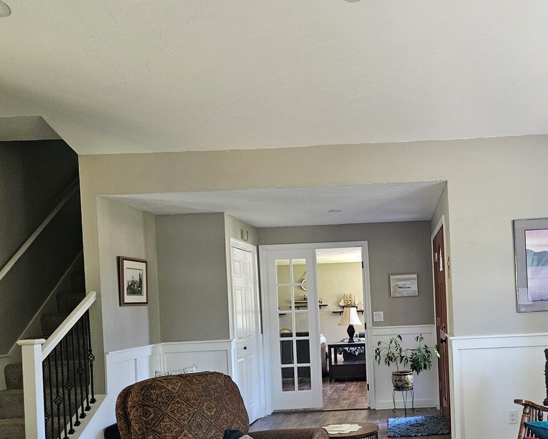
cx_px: 399
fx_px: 600
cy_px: 300
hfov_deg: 47.6
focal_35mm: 37
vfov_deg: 39.6
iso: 640
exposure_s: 1/60
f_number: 1.8
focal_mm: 5.4
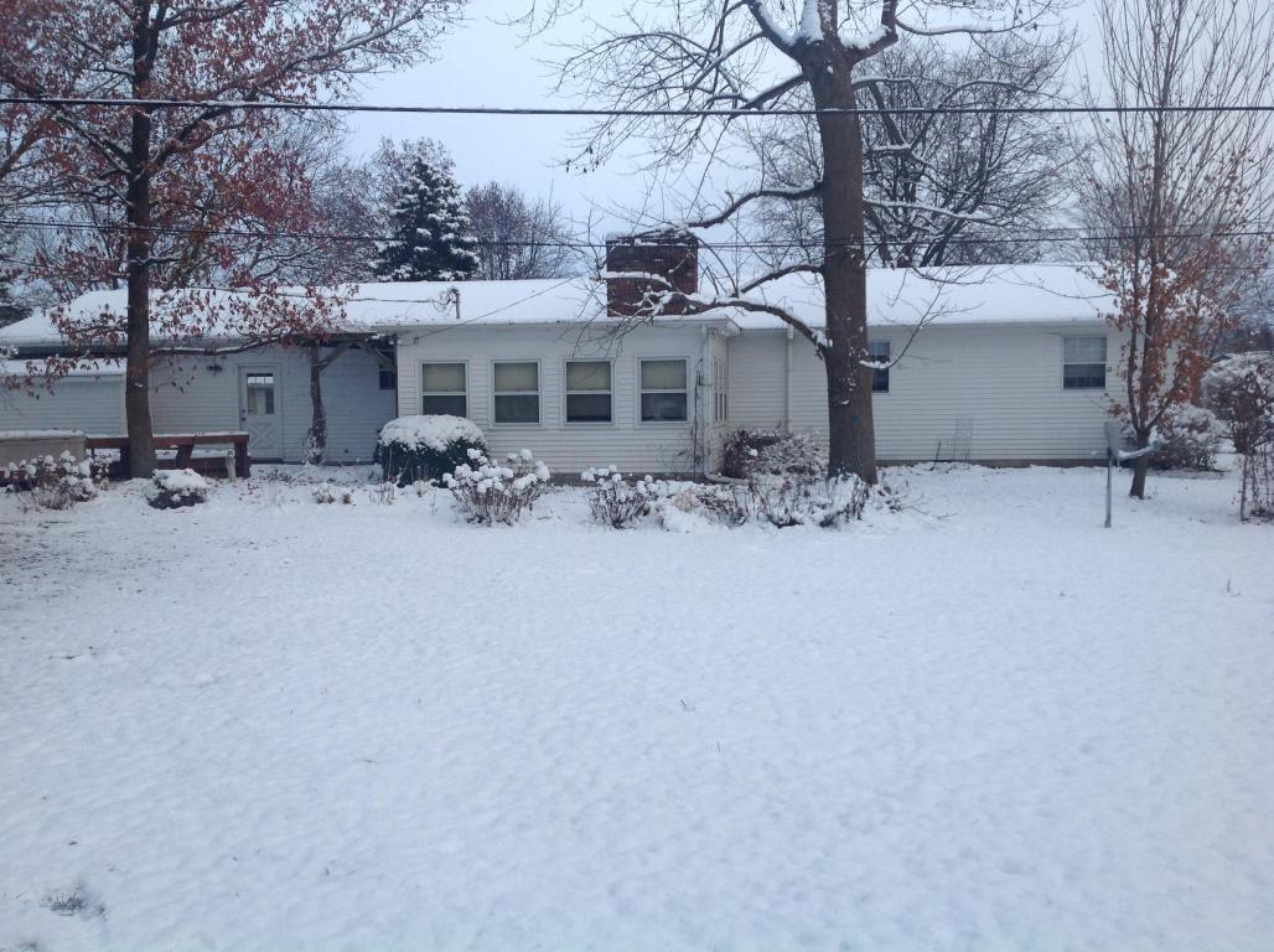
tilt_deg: -4.9
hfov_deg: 52.7
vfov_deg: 40.6
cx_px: 637
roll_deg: -0.3
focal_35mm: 35
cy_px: 476
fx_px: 1286
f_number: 2.4
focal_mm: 4.28
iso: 50
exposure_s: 1/315
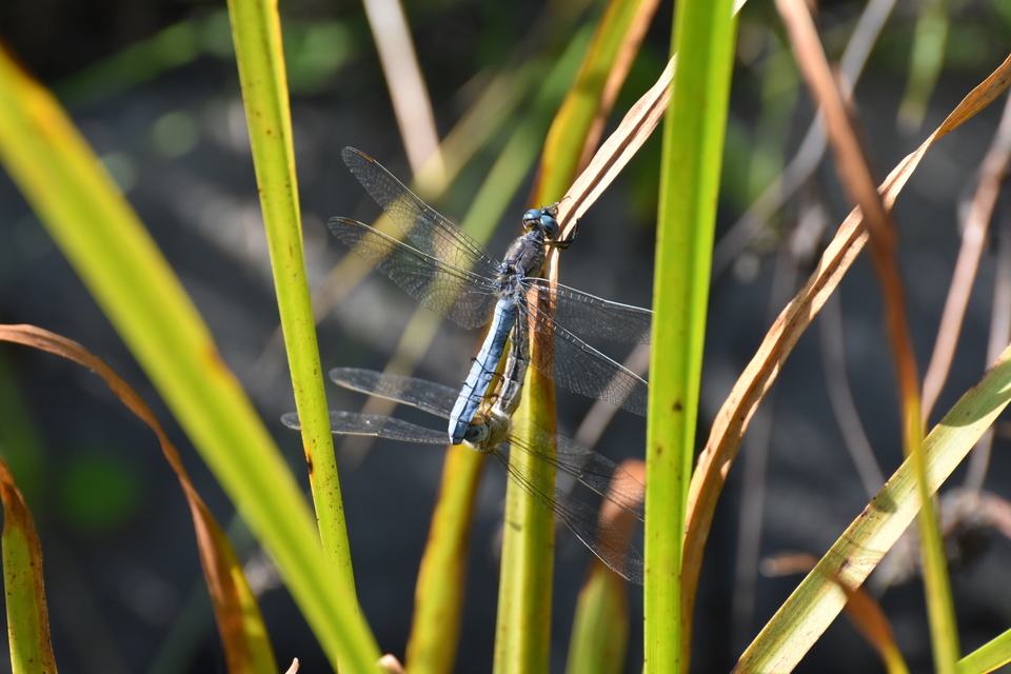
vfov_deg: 3.1
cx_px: 506
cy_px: 337
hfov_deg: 4.6
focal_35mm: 450
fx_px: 12637
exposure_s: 1/800
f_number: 7.1
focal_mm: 300
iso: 800
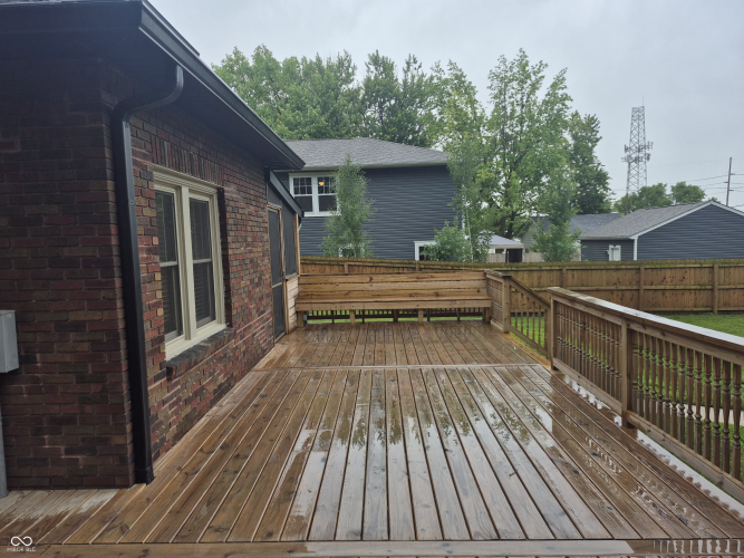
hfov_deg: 73.9
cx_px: 372
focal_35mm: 23
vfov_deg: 58.9
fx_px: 494
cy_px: 279
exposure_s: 1/238
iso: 25
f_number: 1.8
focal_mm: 5.4
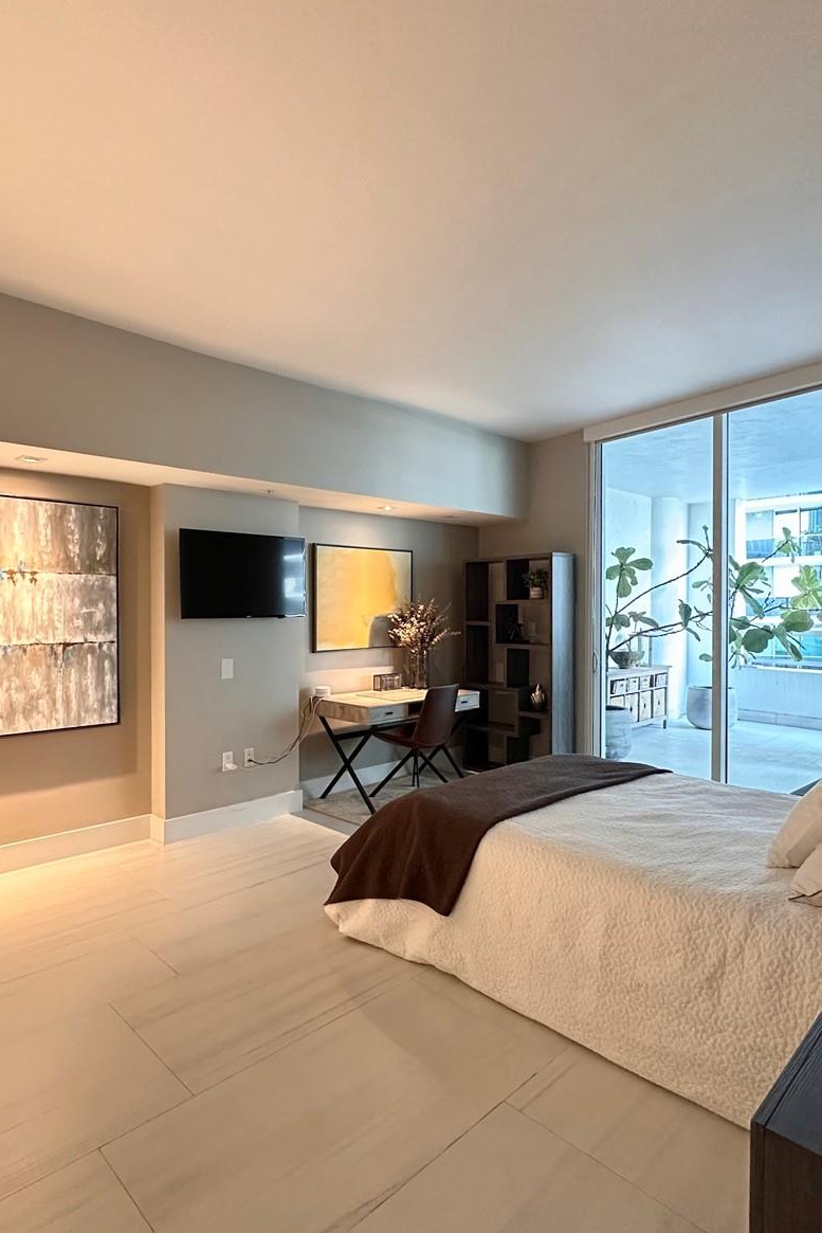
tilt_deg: -0.3
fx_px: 685
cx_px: 334
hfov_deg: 61.5
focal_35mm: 20
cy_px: 616
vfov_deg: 84.0
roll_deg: +0.1
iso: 640
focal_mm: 2.22
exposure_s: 1/60
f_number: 2.2
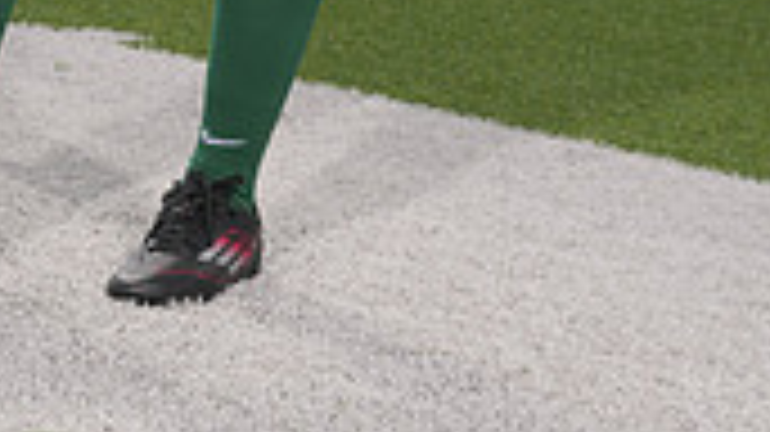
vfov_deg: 8.3
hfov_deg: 15.9
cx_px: 225
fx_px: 2755
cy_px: -567
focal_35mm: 135
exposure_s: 1/200
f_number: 9
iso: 125
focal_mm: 49
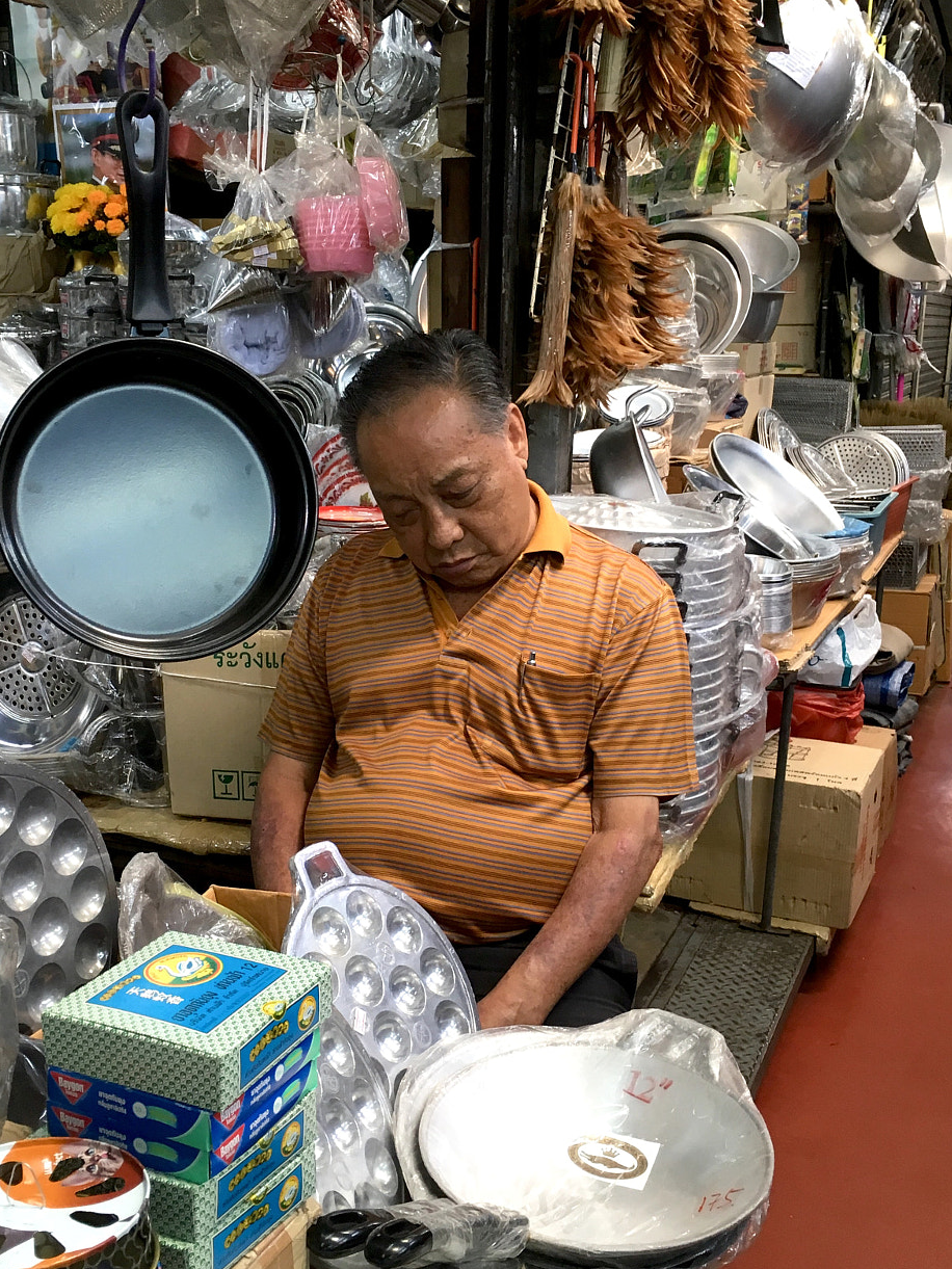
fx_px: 1393
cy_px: 631
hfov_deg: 37.7
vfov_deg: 49.0
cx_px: 430
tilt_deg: -16.5
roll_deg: -0.2
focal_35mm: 38
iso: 100
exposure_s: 1/33
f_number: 2.2
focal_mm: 4.15
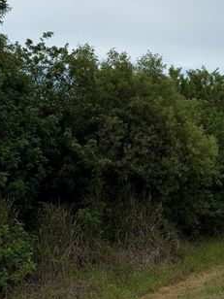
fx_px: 449
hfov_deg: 27.6
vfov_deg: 36.6
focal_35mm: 52
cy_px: 113
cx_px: 172
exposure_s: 1/2232
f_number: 1.78
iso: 80
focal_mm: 6.76
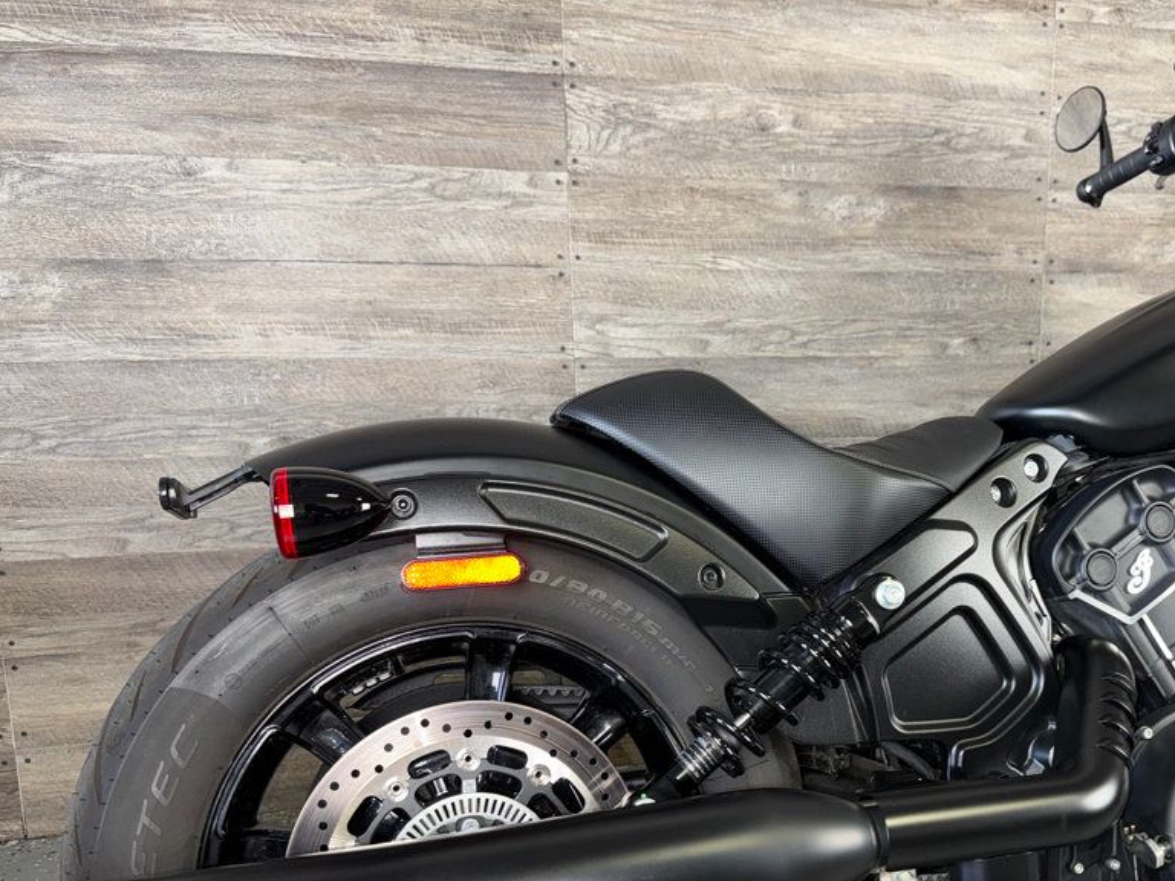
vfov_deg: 43.7
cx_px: 754
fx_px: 1086
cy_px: 561
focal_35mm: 32
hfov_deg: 55.9
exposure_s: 1/27
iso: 80
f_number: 1.78
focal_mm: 6.76
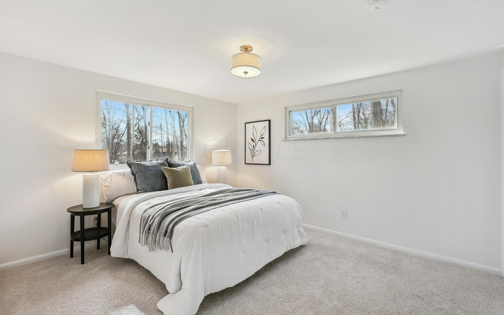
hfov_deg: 96.7
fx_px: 224
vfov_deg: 70.1
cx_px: 255
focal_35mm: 16
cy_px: 149
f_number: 9
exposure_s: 1/60
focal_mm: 15.3
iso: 200
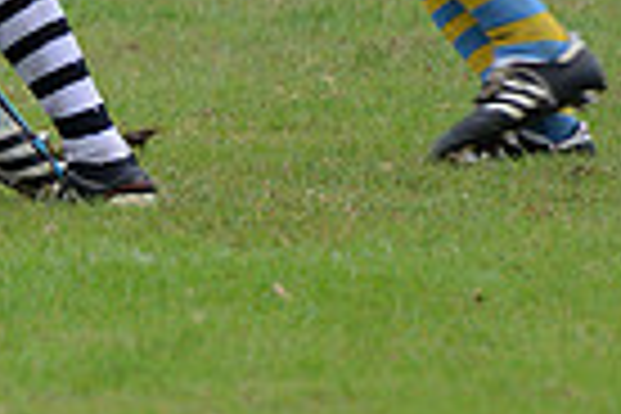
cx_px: -464
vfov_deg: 1.2
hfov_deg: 1.8
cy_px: -389
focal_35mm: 1134
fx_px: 19560
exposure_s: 1/500
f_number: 4
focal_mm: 270
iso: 2000
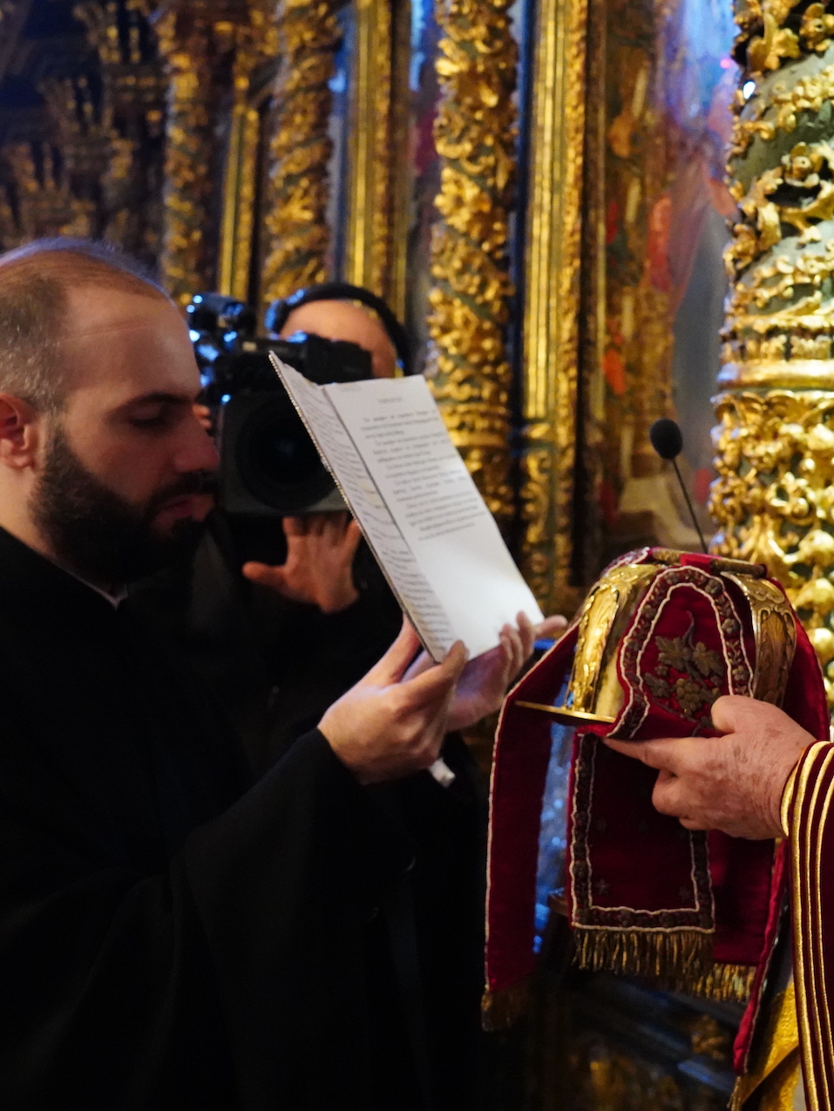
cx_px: 587
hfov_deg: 26.3
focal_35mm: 55
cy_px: 556
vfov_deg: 34.9
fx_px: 1766
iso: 16000
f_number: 5.6
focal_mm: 38
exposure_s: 1/80
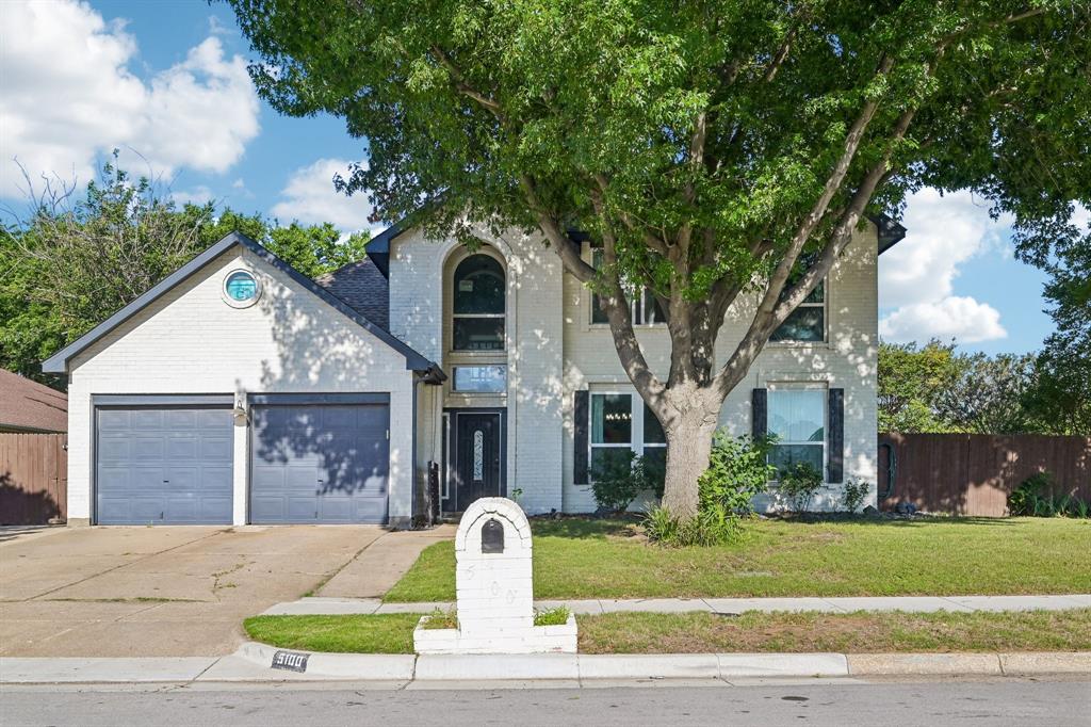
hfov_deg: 61.9
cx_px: 546
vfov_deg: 43.6
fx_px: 909
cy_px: 364
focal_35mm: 30
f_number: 8
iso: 400
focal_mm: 30
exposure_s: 1/1000
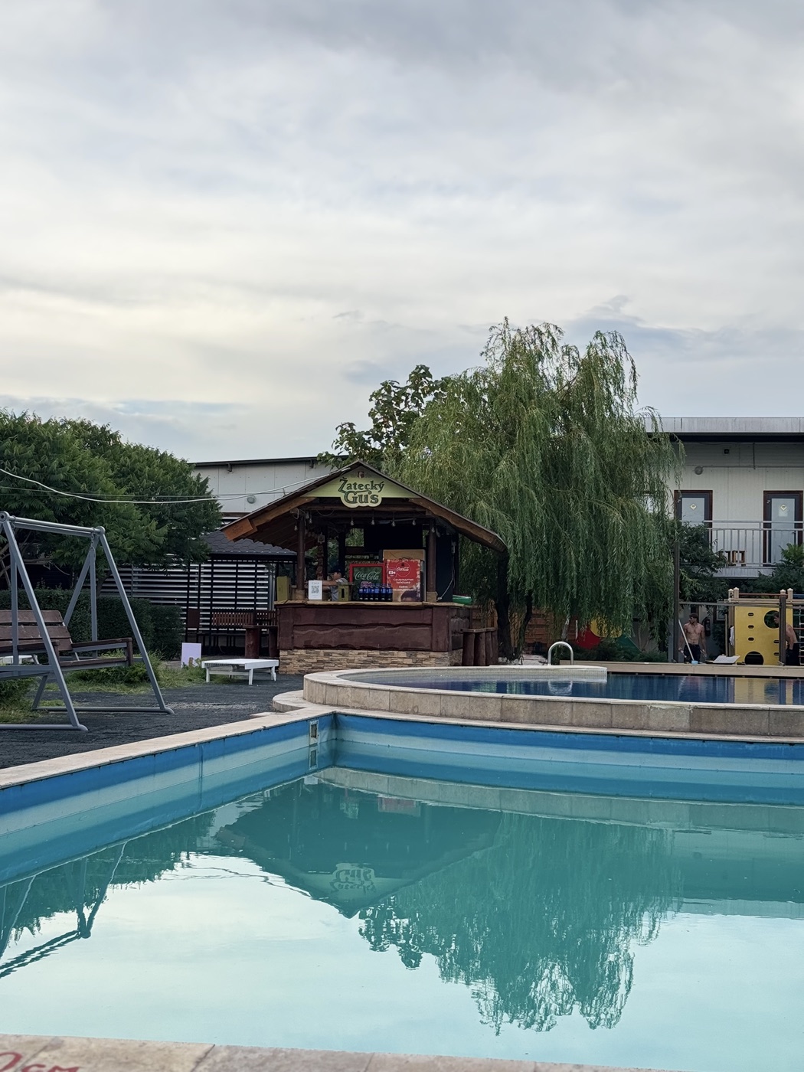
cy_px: 536
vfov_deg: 39.7
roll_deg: -1.7
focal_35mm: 48
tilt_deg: +4.0
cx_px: 402
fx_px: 1486
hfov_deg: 30.3
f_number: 1.78
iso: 64
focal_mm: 6.76
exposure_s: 1/627
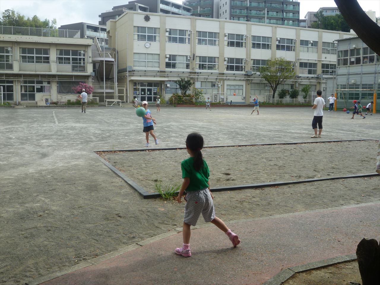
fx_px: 395
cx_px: 190
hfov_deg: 51.4
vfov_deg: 39.7
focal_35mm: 36
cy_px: 142
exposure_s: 1/250
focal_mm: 6.3
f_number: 4
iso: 80
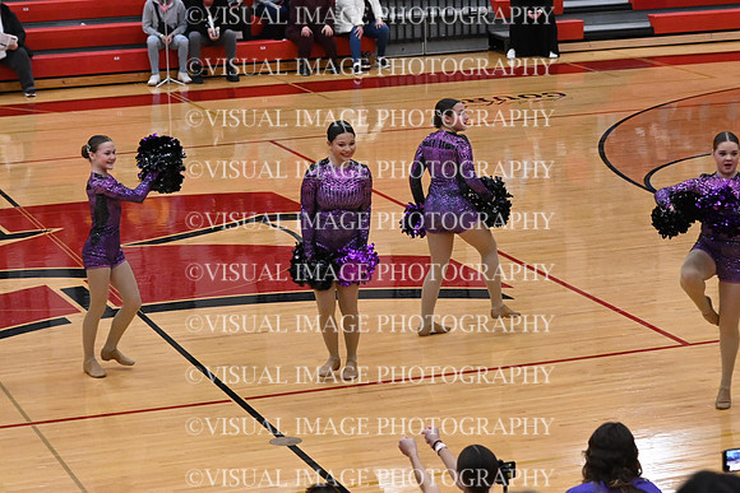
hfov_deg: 19.5
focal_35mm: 105
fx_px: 2159
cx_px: 370
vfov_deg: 13.0
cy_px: 246
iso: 6400
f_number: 4
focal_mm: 70
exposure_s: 1/400
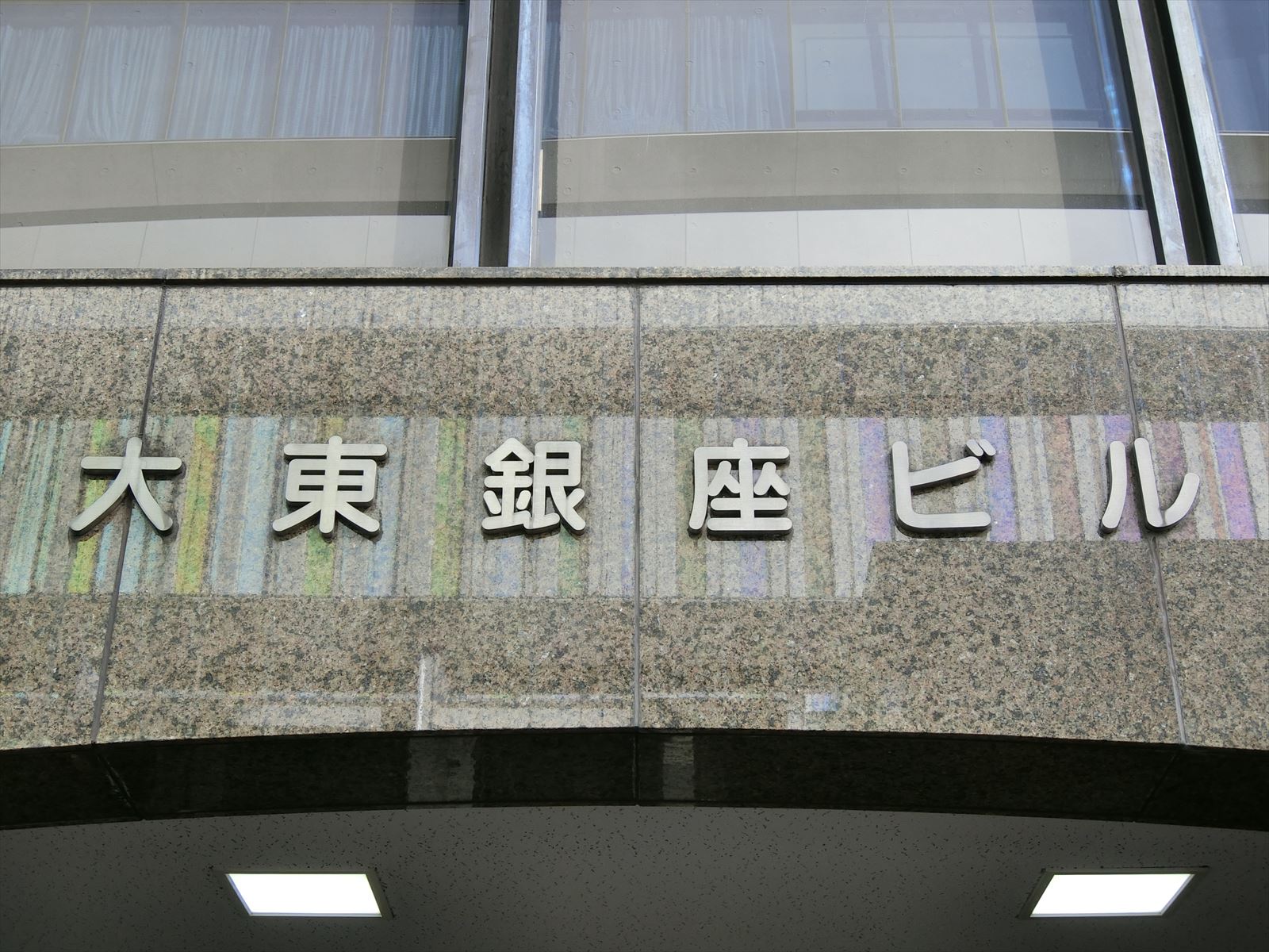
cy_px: 476
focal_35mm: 53
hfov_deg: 36.2
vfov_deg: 27.5
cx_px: 634
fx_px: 1943
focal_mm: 11.4
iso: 125
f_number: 4.5
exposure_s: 1/125
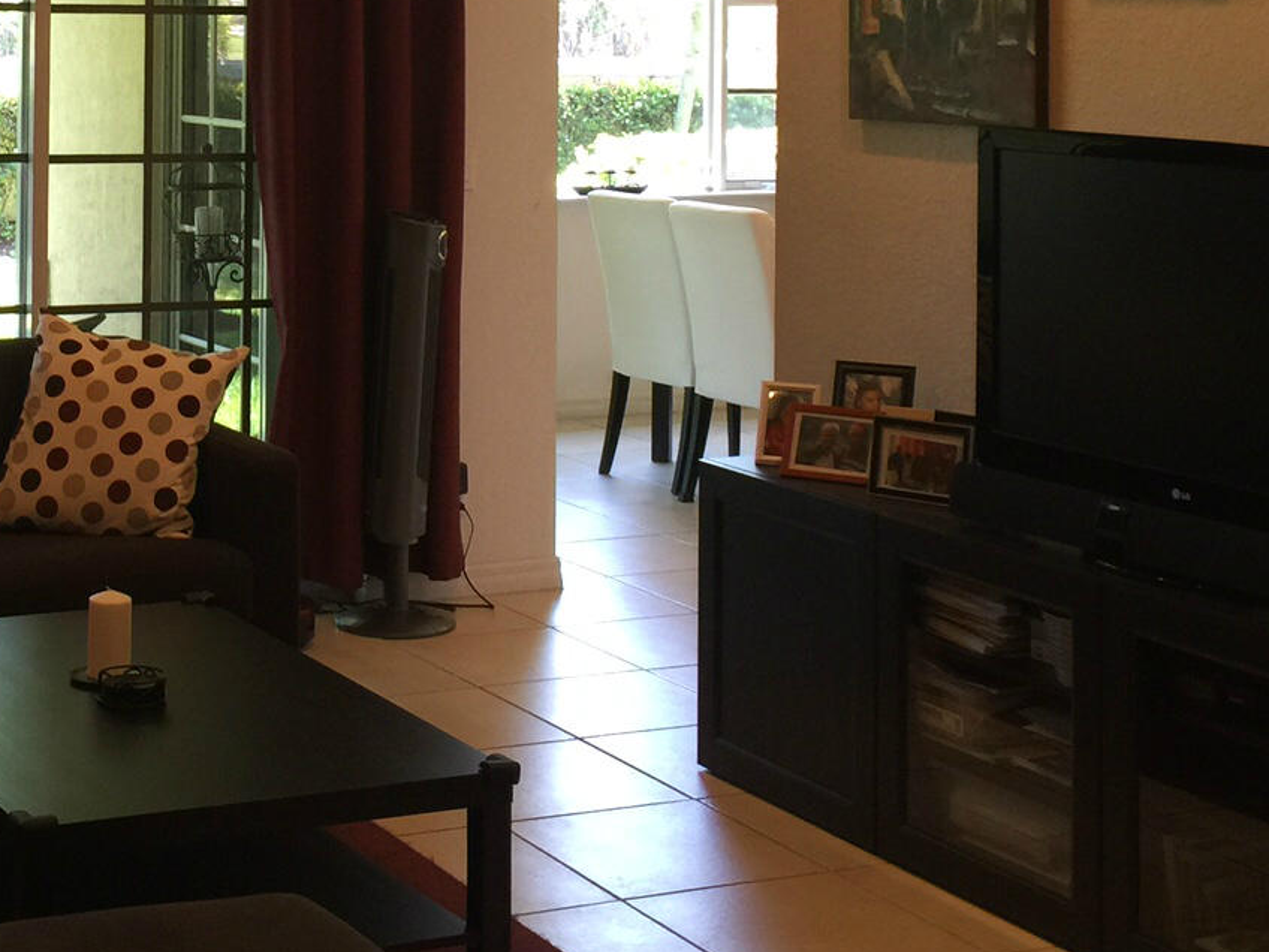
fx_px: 2566
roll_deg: -1.1
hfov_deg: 27.2
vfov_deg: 20.4
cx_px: 241
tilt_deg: +1.1
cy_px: 13
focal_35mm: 70
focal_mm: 4.15
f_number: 2.2
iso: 32
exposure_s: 1/15
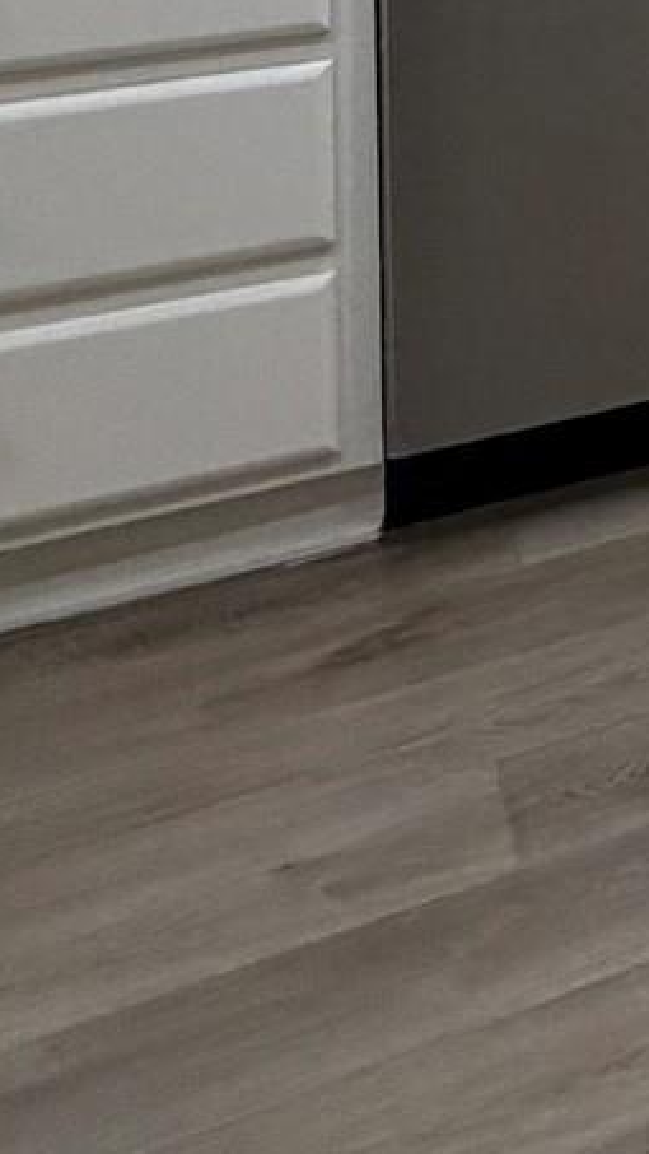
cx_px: 1929
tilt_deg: -3.9
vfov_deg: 25.3
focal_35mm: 69
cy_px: -436
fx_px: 2110
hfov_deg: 11.2
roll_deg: -1.1
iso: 320
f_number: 2.2
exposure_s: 1/120
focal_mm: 2.22
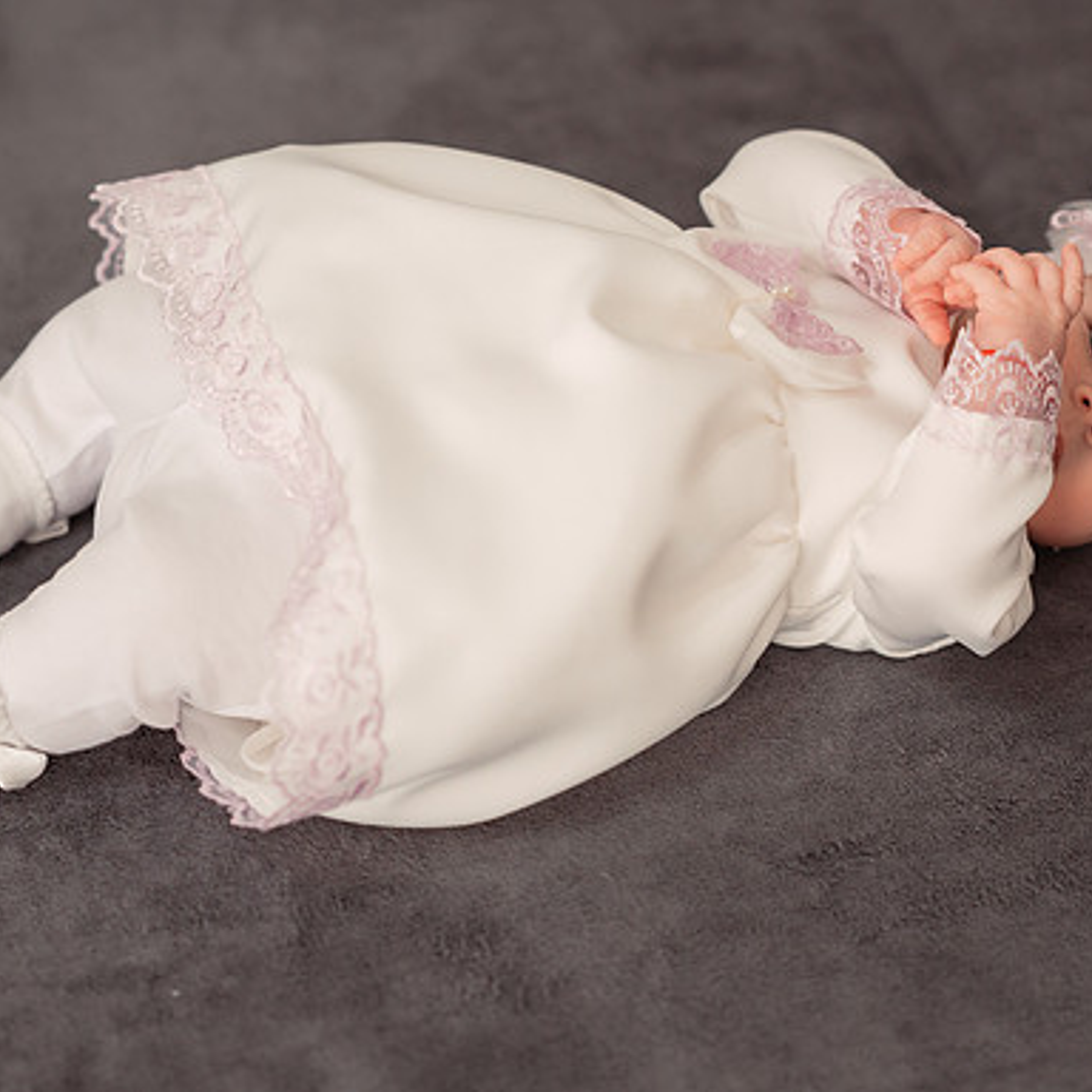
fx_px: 4426
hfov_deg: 14.1
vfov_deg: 14.1
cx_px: 594
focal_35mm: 124
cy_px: 621
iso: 1600
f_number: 2.2
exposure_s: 1/160
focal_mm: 85
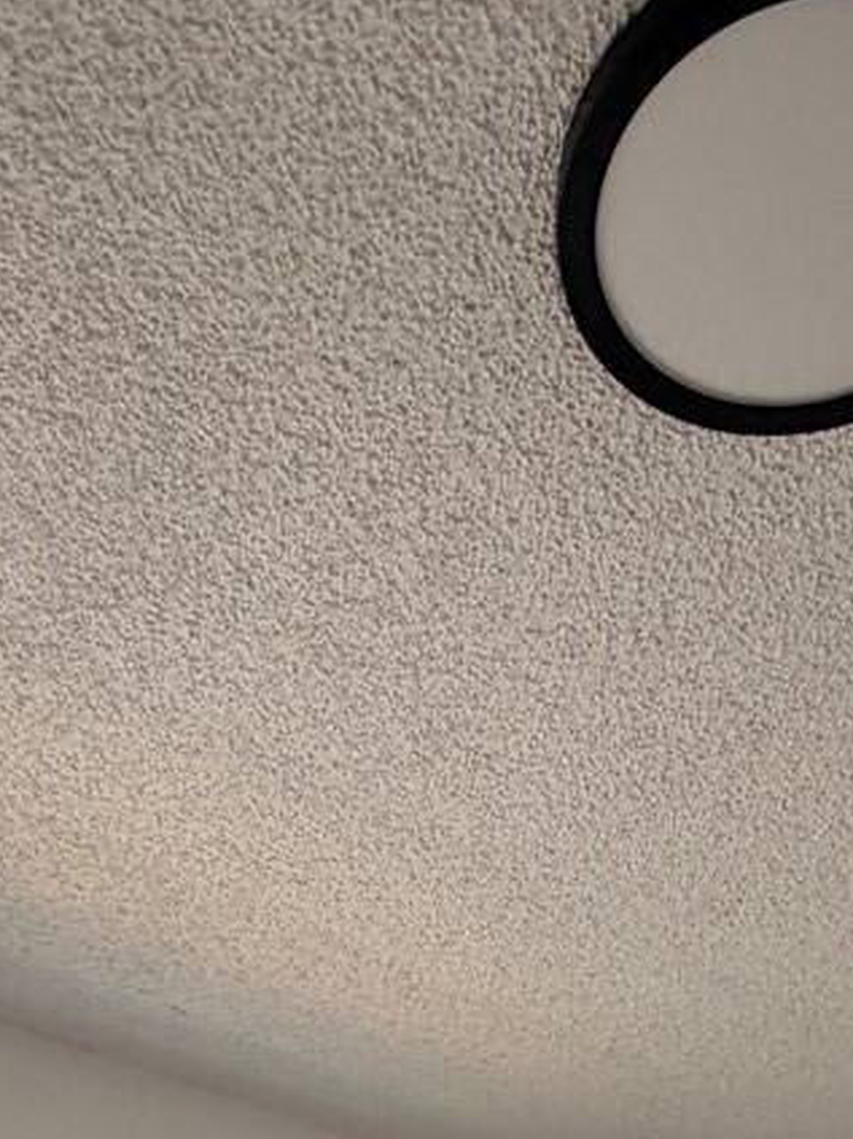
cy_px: 2001
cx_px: 466
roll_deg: +1.2
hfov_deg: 27.5
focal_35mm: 53
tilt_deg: -5.0
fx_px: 1742
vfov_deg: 22.6
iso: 40
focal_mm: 2.22
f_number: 2.2
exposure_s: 1/122
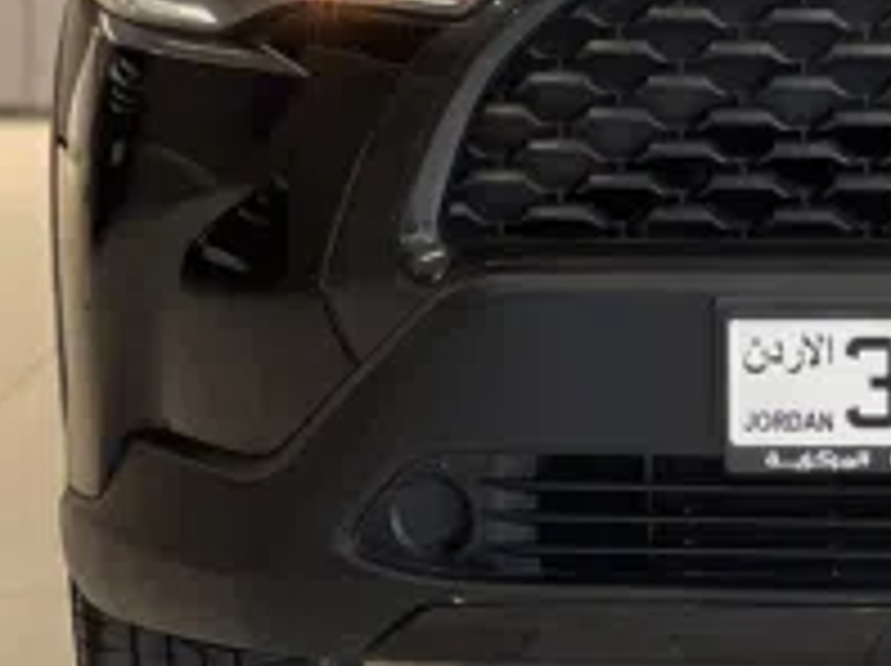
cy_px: 40
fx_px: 6401
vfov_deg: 5.9
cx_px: 1098
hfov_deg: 7.9
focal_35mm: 249
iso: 200
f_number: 2.8
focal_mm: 9
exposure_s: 1/100
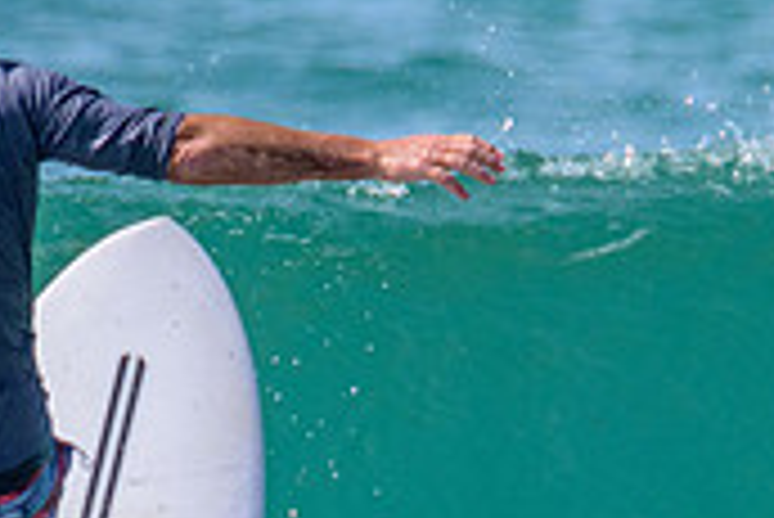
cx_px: 584
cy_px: 510
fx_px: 71718
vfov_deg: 0.4
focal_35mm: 3333
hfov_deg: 0.6
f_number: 11
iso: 1250
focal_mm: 800
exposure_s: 1/2000
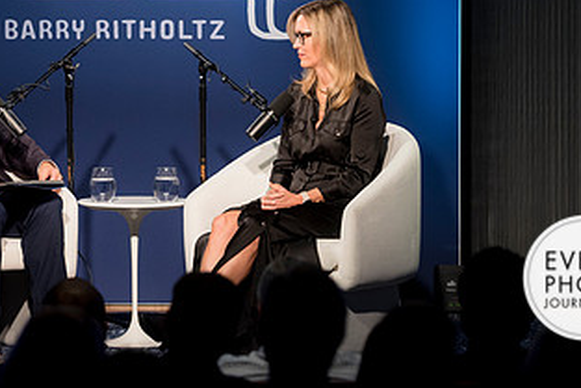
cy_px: 36
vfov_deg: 5.6
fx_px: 3972
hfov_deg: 8.4
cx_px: 181
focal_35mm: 246
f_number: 2.8
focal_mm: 130
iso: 1250
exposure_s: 1/125
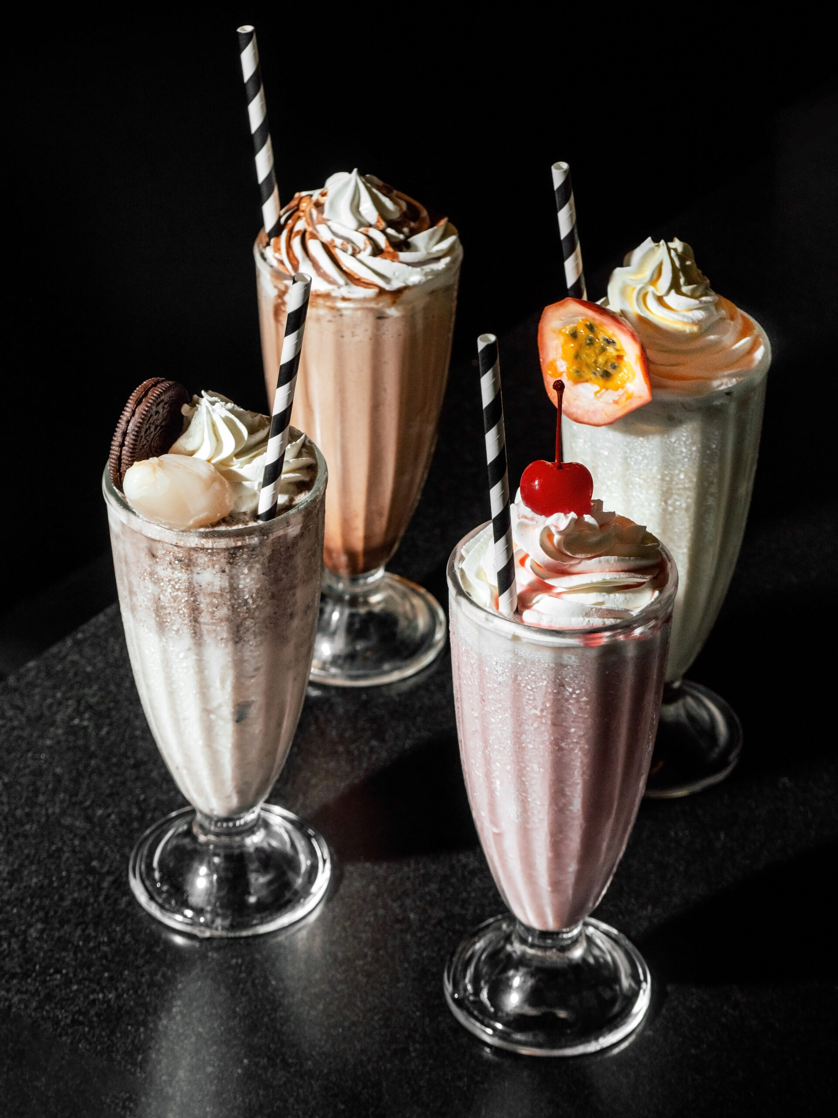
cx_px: 419
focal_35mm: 120
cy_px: 559
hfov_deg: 12.3
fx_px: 3873
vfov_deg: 16.4
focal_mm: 60
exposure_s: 1/60
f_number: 5.6
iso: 400
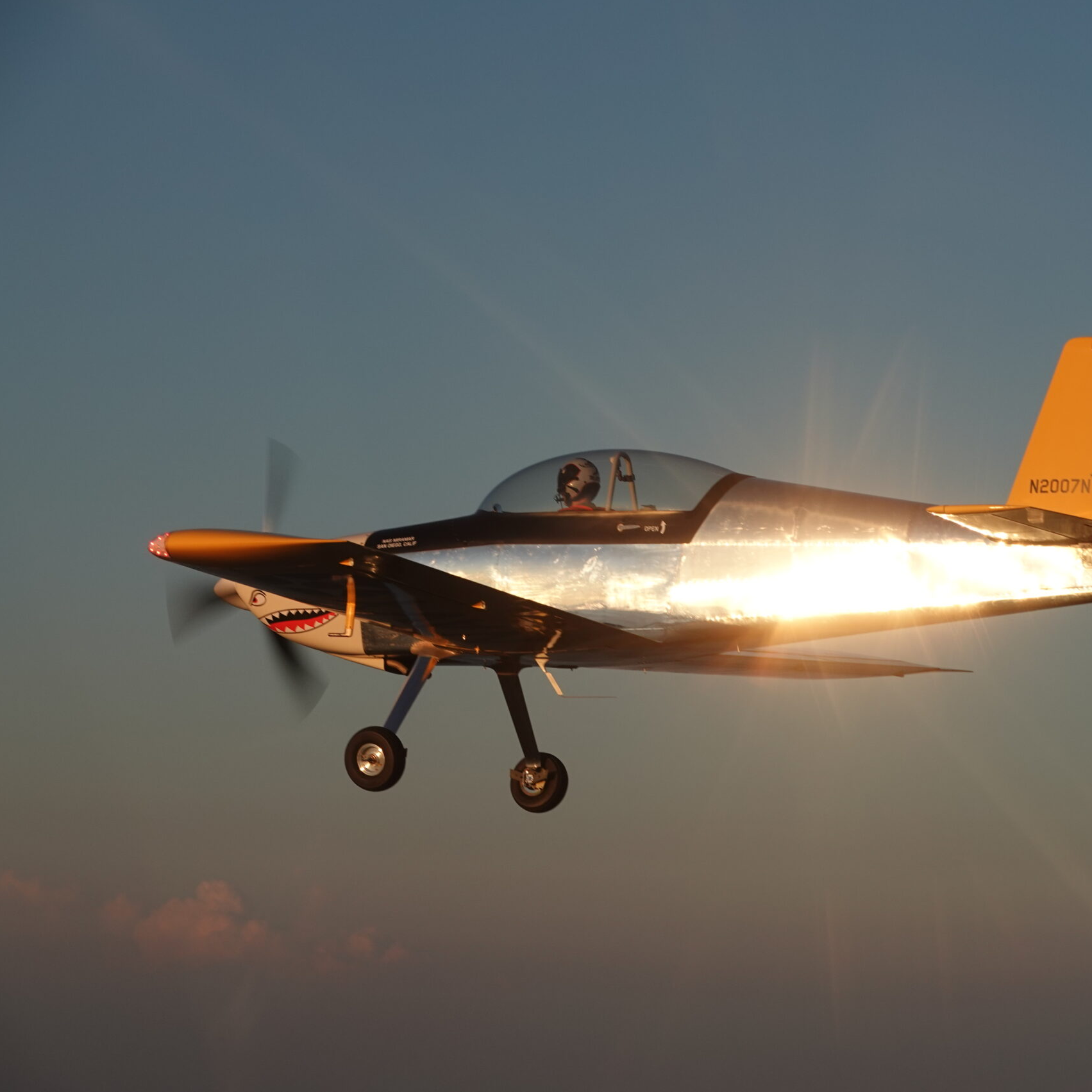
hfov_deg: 11.5
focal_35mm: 152
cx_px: 727
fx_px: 5425
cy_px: 545
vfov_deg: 11.5
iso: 100
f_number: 4
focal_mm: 43.48
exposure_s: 1/640
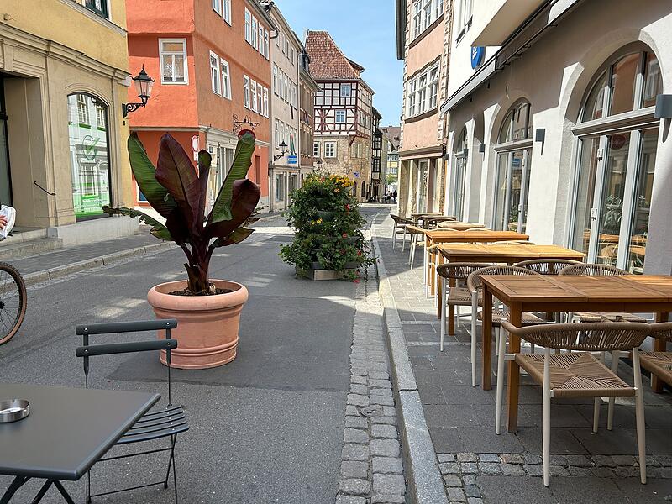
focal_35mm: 26
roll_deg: -1.1
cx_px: 336
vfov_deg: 53.1
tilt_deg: -8.8
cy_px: 252
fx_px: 505
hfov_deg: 67.3
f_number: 1.5
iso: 50
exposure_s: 1/1431
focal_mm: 5.7
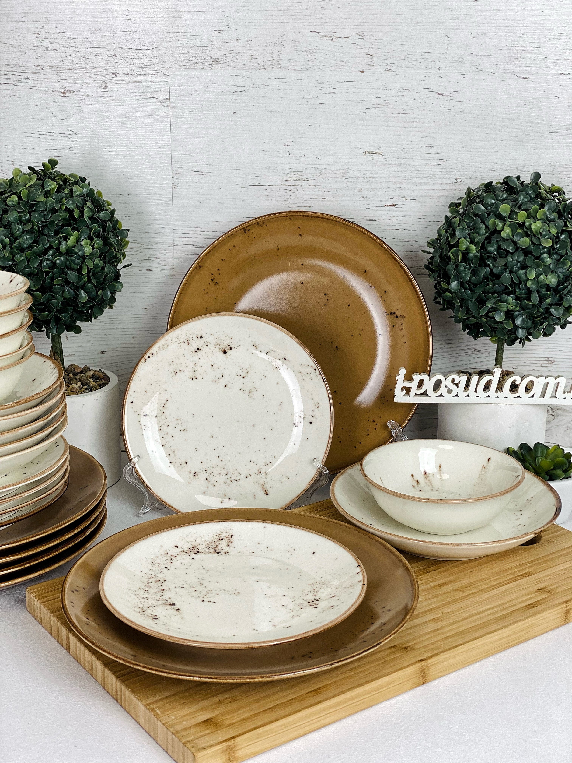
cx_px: 286
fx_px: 1146
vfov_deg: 36.8
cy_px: 382
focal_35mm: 52
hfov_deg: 28.0
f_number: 2
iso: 20
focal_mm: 6
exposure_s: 1/102
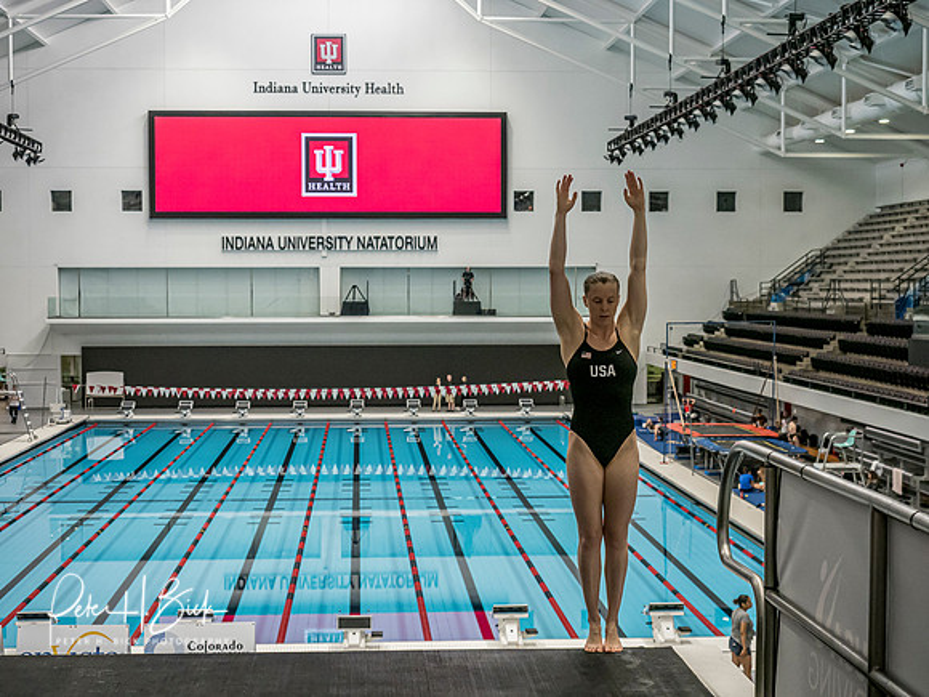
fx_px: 1610
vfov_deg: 24.4
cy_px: 348
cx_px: 464
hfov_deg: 32.2
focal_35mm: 60
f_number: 3.2
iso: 1600
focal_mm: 30
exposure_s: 1/800
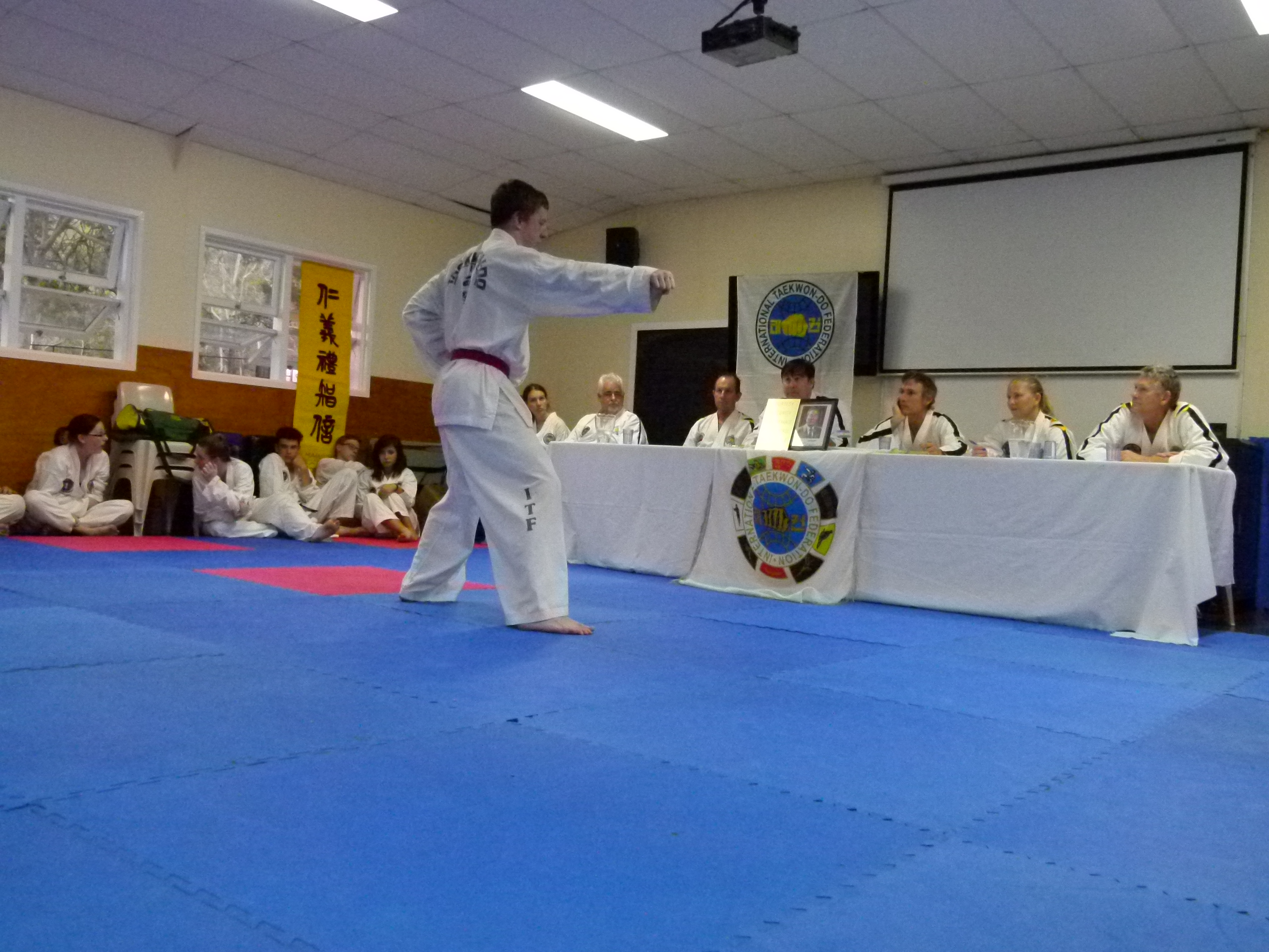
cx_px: 634
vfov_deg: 46.8
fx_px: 1100
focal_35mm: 30
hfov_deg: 60.0
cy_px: 476
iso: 800
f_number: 3
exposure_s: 1/60
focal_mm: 5.4
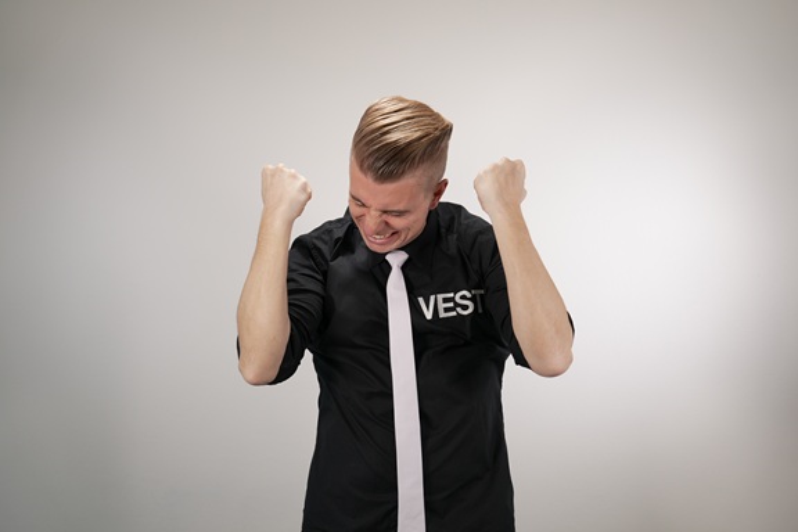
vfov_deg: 27.5
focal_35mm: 49
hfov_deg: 40.3
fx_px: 1086
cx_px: 399
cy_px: 266
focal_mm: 49
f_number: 2.8
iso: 250
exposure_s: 1/200
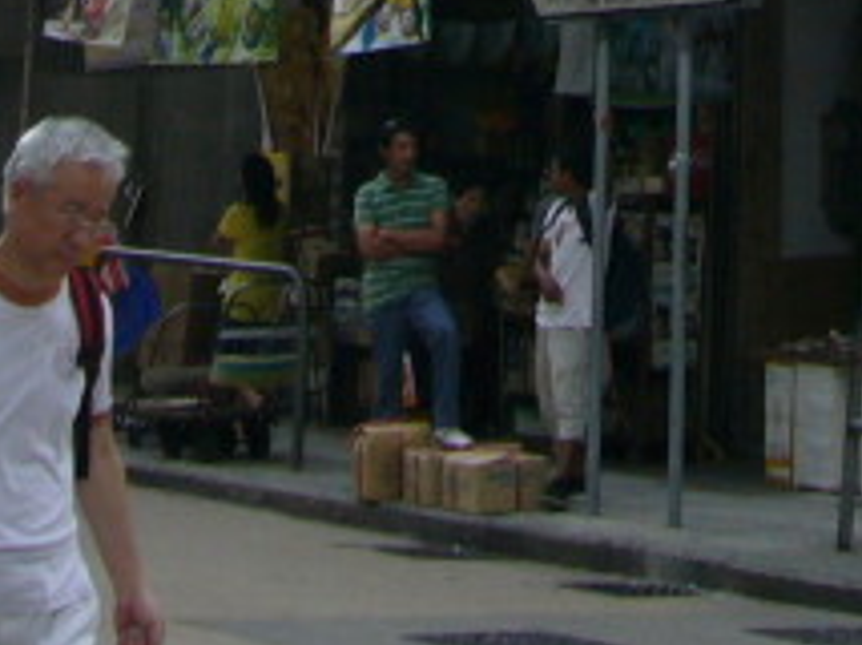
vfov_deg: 9.8
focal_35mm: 134
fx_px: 3333
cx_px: 765
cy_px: -895
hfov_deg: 14.6
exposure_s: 1/400
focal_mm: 4.6
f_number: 2.8
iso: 80
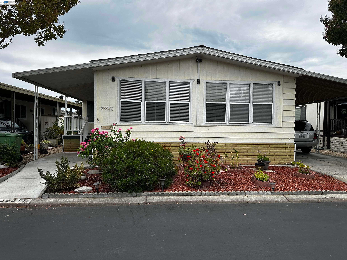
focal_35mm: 24
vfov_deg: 56.8
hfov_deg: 71.6
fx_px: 241
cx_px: 174
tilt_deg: -1.0
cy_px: 130
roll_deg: -1.3
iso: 80
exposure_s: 1/3472
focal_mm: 6.86
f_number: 1.78
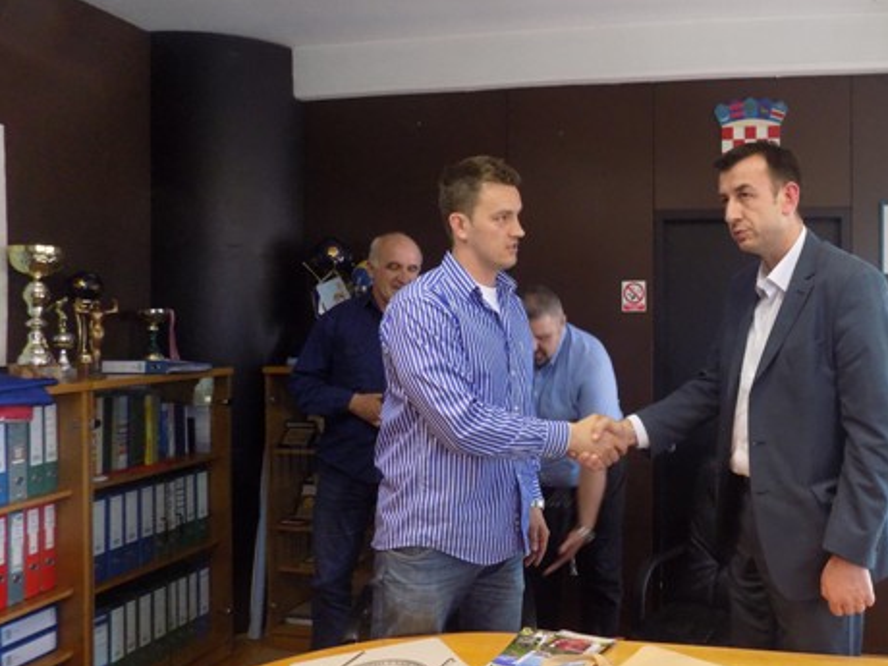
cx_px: 614
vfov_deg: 44.2
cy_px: 322
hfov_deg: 55.3
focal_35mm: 32
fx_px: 821
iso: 280
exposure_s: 1/30
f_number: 3.1
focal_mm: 4
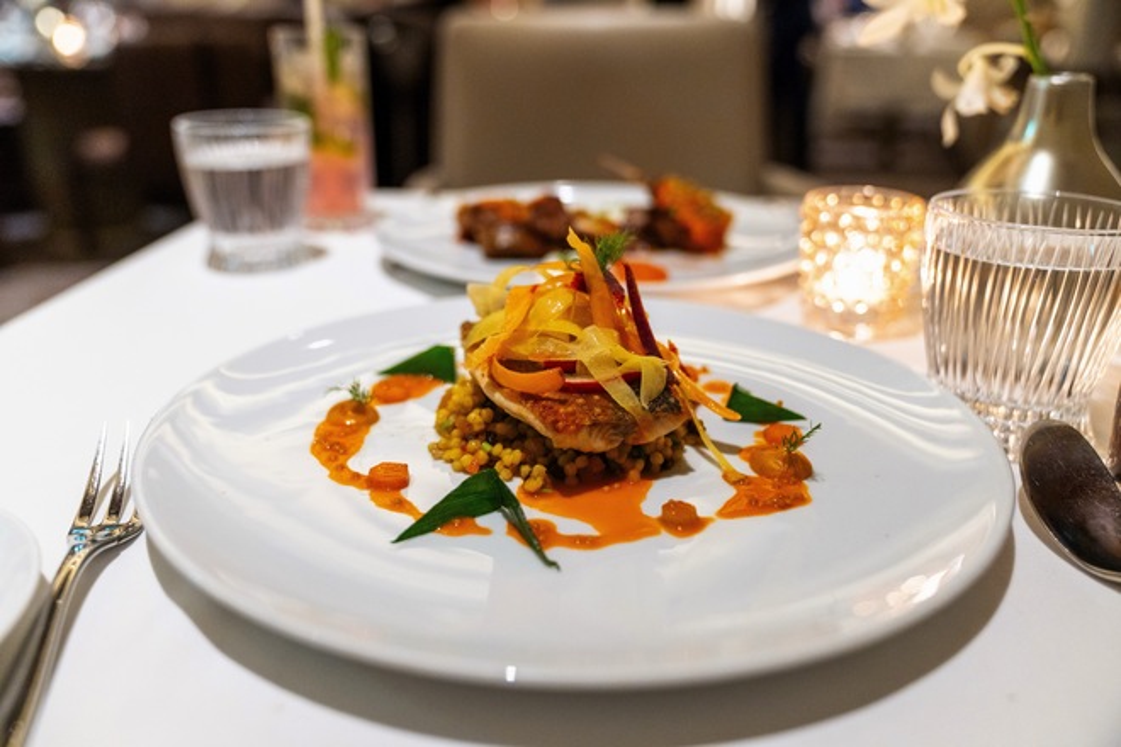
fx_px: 934
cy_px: 374
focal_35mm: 30
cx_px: 560
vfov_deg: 43.6
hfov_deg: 61.9
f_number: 2.8
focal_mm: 30
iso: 1250
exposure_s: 1/25
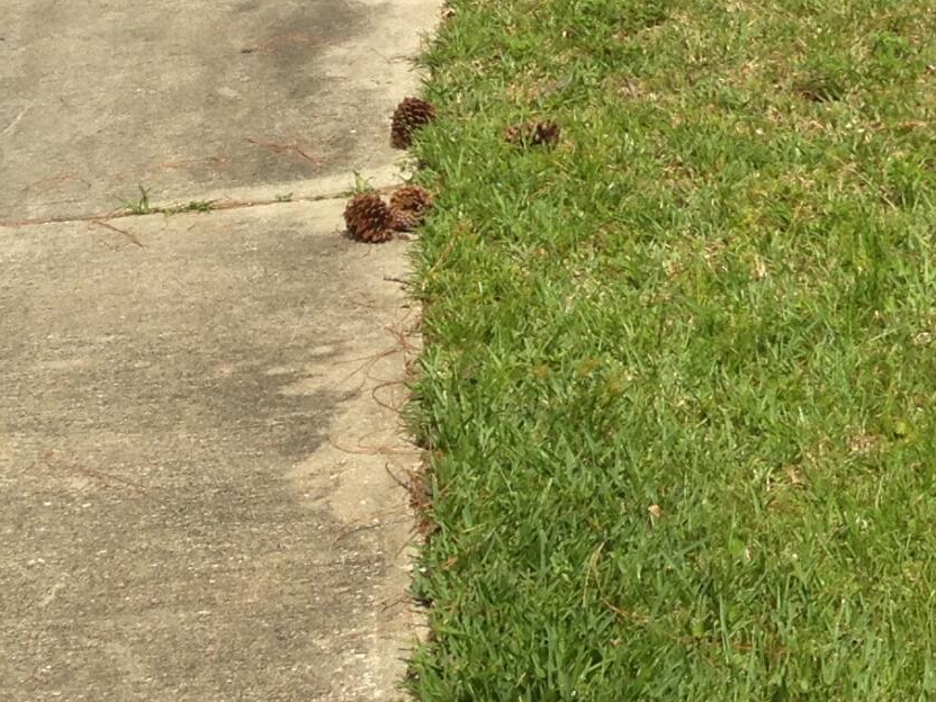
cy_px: -407
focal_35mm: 119
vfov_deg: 11.8
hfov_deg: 15.6
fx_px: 3218
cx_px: 1289
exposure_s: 1/1043
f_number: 2.4
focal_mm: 4.12
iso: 50
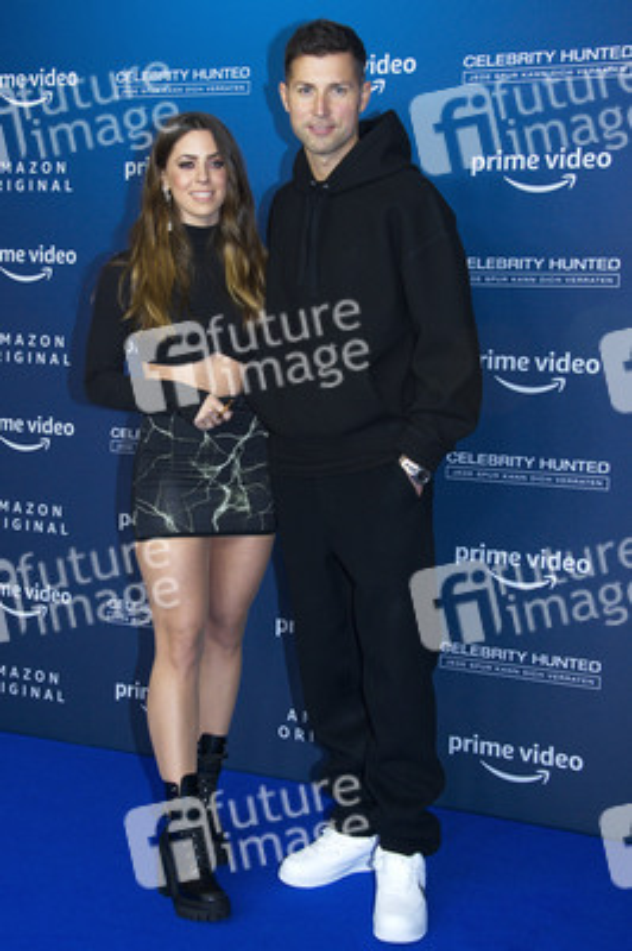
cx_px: 316
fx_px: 1266
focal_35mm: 48
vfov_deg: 41.1
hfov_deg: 28.0
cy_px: 476
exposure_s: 1/200
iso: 1600
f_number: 5.6
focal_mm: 48
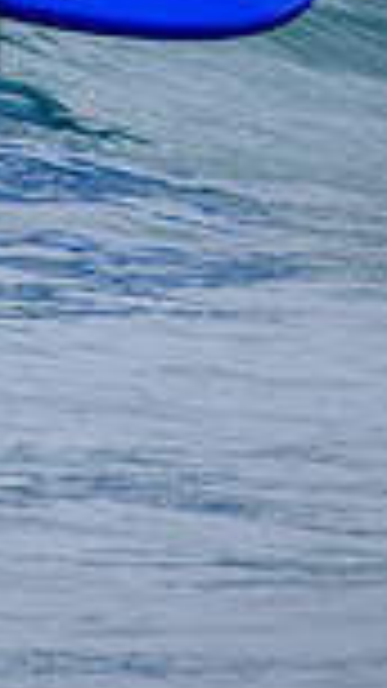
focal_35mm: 2431
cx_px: -177
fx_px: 44373
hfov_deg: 0.5
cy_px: -121
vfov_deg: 0.9
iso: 160
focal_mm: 500
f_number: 5.6
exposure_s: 1/2000
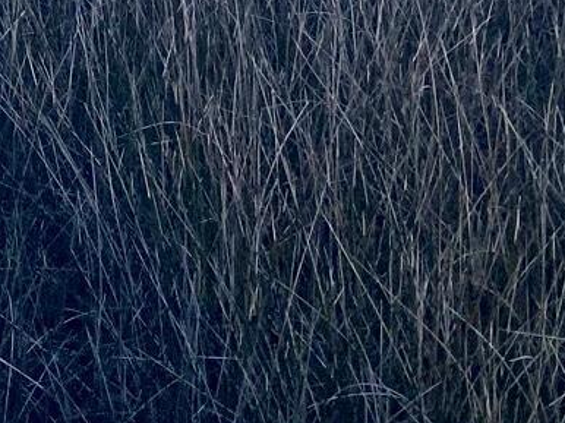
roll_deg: +0.1
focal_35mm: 138
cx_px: -692
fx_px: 2251
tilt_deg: -7.6
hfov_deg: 12.1
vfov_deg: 9.7
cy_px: -547
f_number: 1.8
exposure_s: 1/852
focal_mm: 4.25
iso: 32
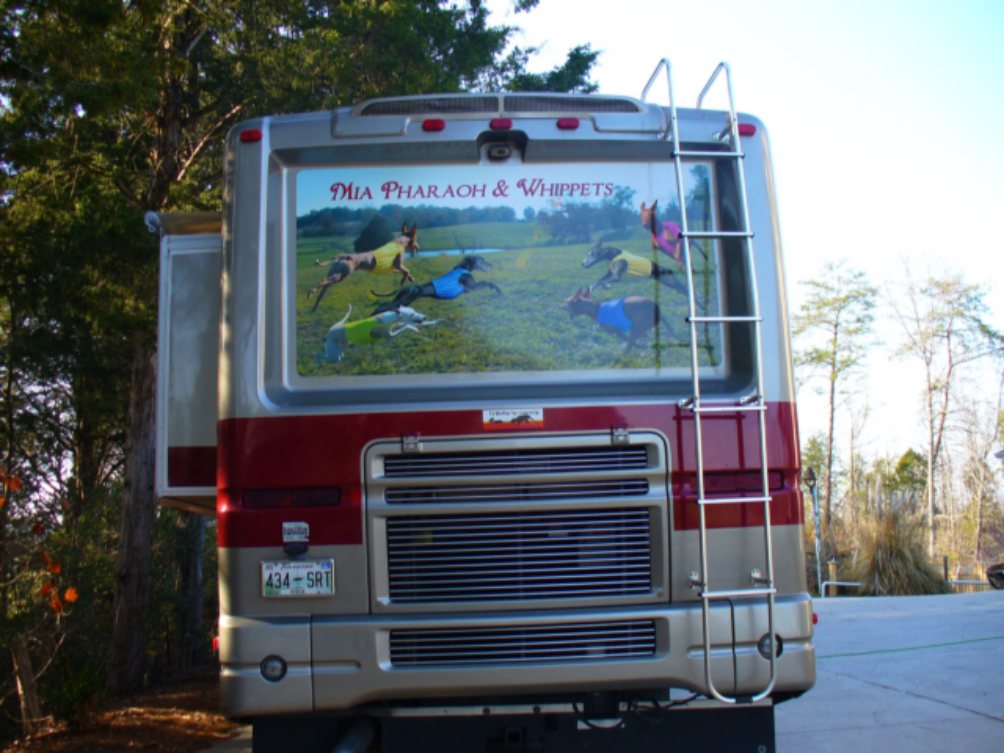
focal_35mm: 37
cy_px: 376
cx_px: 502
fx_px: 1073
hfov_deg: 50.1
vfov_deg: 38.7
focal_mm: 6.1
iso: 80
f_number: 2.8
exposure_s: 1/200
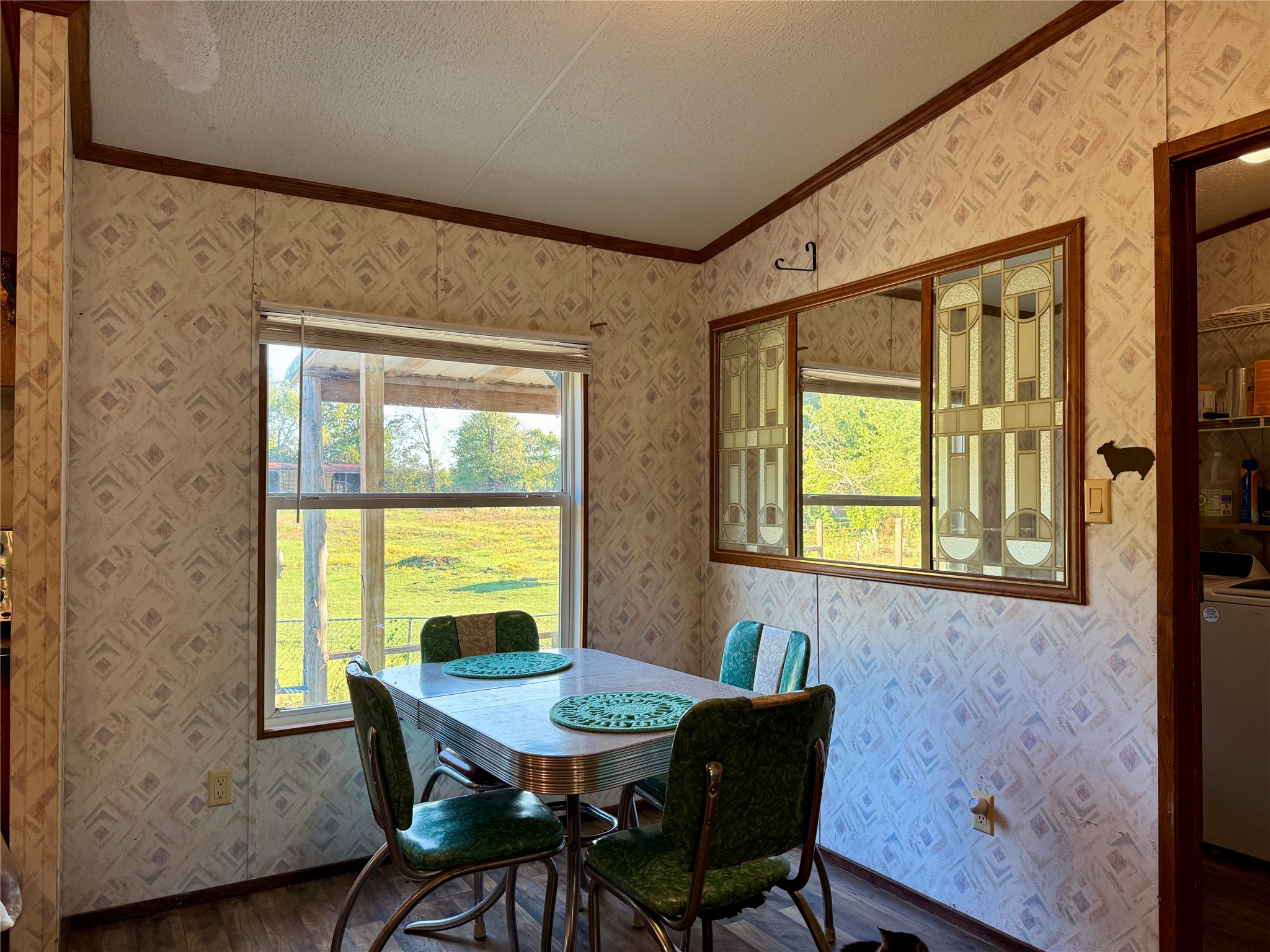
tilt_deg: +0.7
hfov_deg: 71.6
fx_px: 881
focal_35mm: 24
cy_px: 476
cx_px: 635
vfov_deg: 56.8
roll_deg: -0.5
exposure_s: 1/120
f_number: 1.78
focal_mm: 6.76
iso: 125
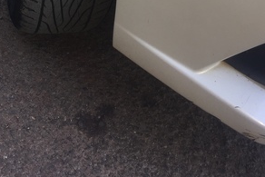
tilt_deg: -19.6
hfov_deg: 32.1
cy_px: -82
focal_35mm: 62
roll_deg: -9.1
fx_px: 457
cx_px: 92
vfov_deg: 19.4
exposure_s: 1/33
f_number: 2.2
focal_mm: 4.15
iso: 32
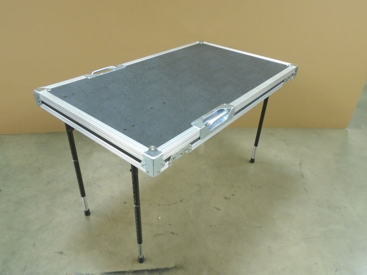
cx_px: 184
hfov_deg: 67.3
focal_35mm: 26
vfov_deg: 53.1
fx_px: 276
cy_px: 138
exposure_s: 1/6
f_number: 3.2
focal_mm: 4.6
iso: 400
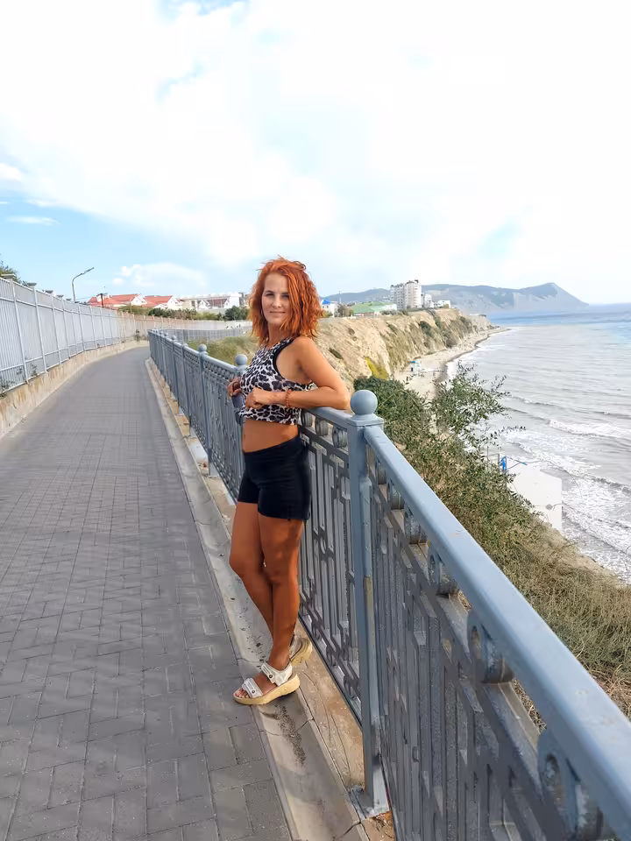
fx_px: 583
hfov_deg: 56.8
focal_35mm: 24
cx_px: 316
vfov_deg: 71.6
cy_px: 420
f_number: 1.8
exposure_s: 1/423
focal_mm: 5.23
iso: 32
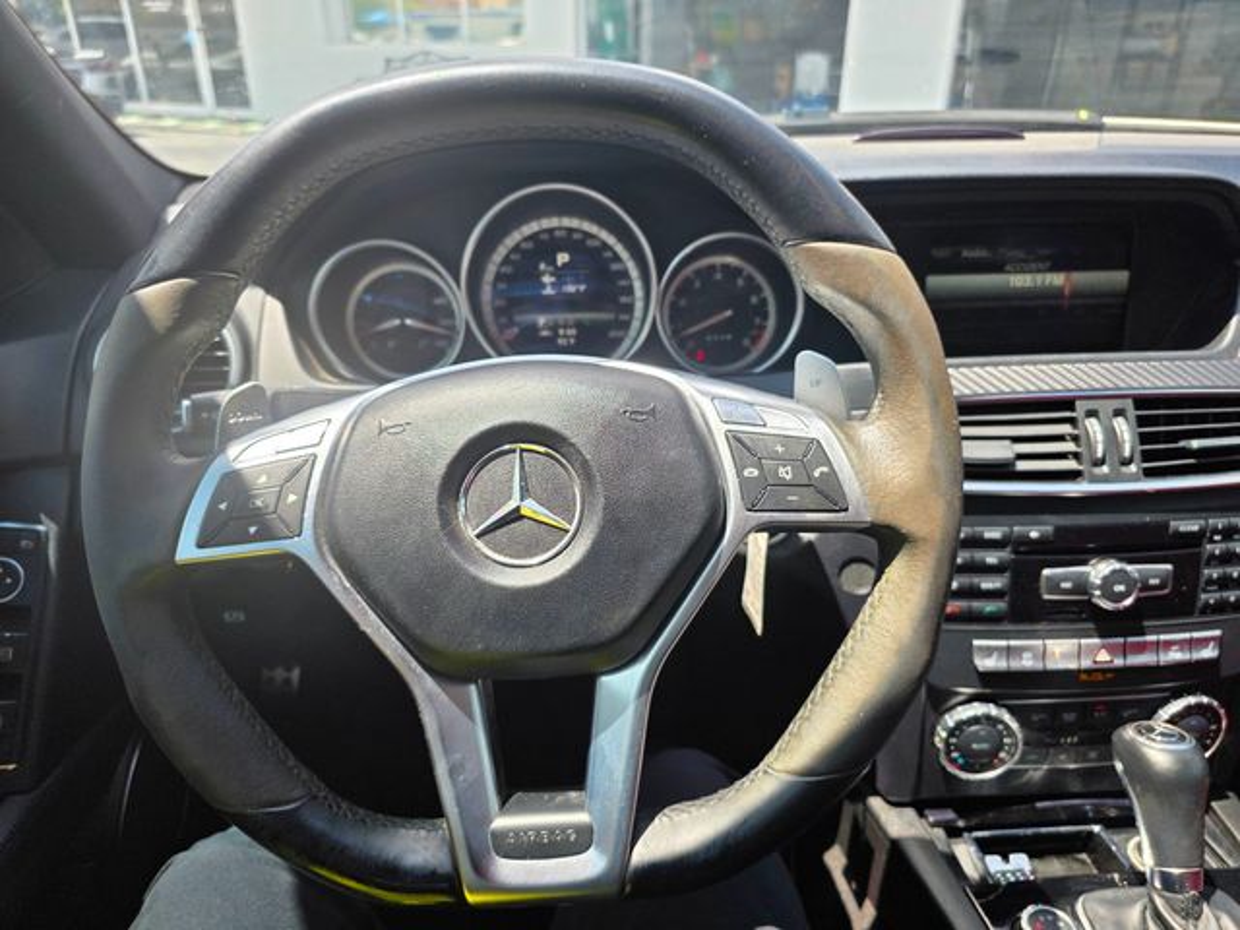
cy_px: 465
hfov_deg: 73.9
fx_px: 824
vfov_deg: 58.9
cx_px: 620
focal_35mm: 23
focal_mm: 6.3
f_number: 1.7
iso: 25
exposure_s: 1/359
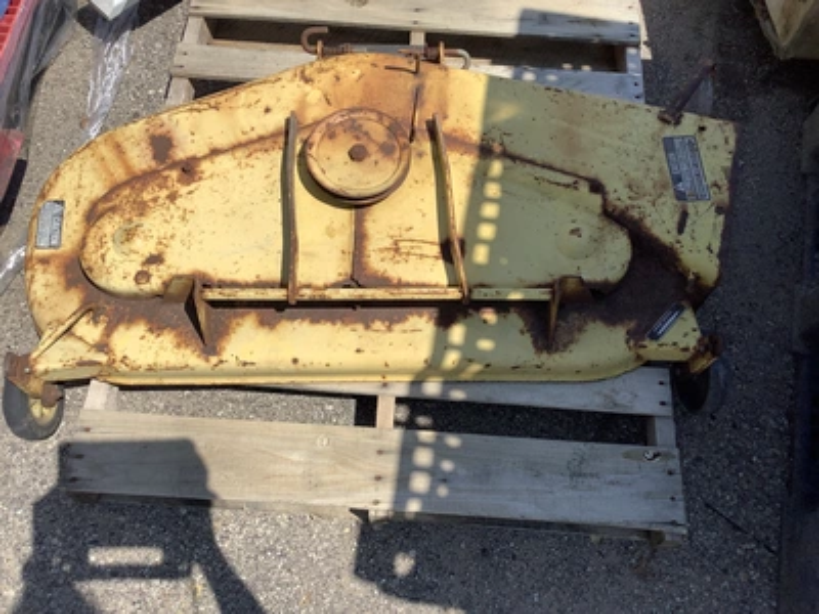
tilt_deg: -64.5
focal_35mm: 31
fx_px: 733
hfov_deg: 58.4
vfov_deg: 45.4
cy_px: 307
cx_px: 410
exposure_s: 1/1773
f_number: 2.4
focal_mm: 3.3
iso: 25
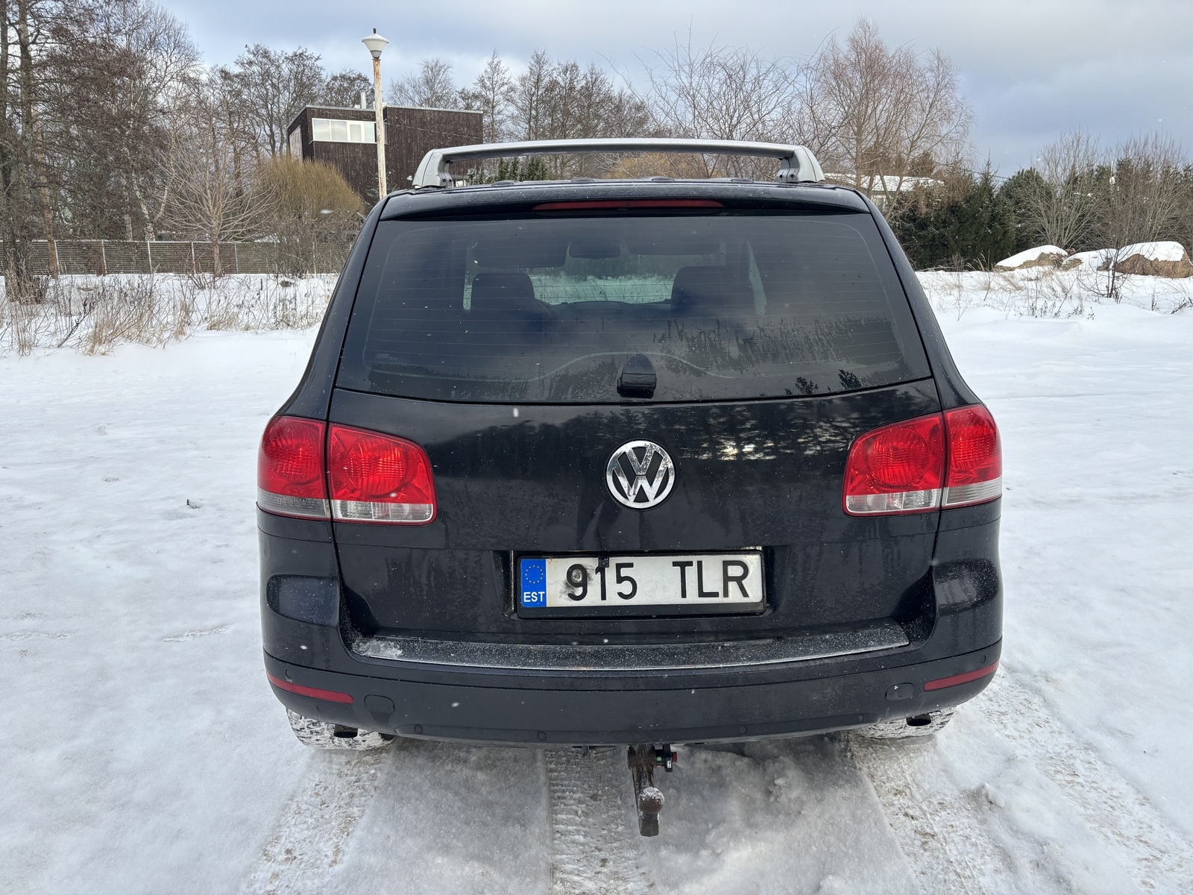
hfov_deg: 67.3
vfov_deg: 53.1
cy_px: 448
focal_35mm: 26
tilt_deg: -11.3
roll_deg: -1.6
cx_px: 596
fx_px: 896
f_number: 1.6
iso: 50
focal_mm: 5.96
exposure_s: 1/970
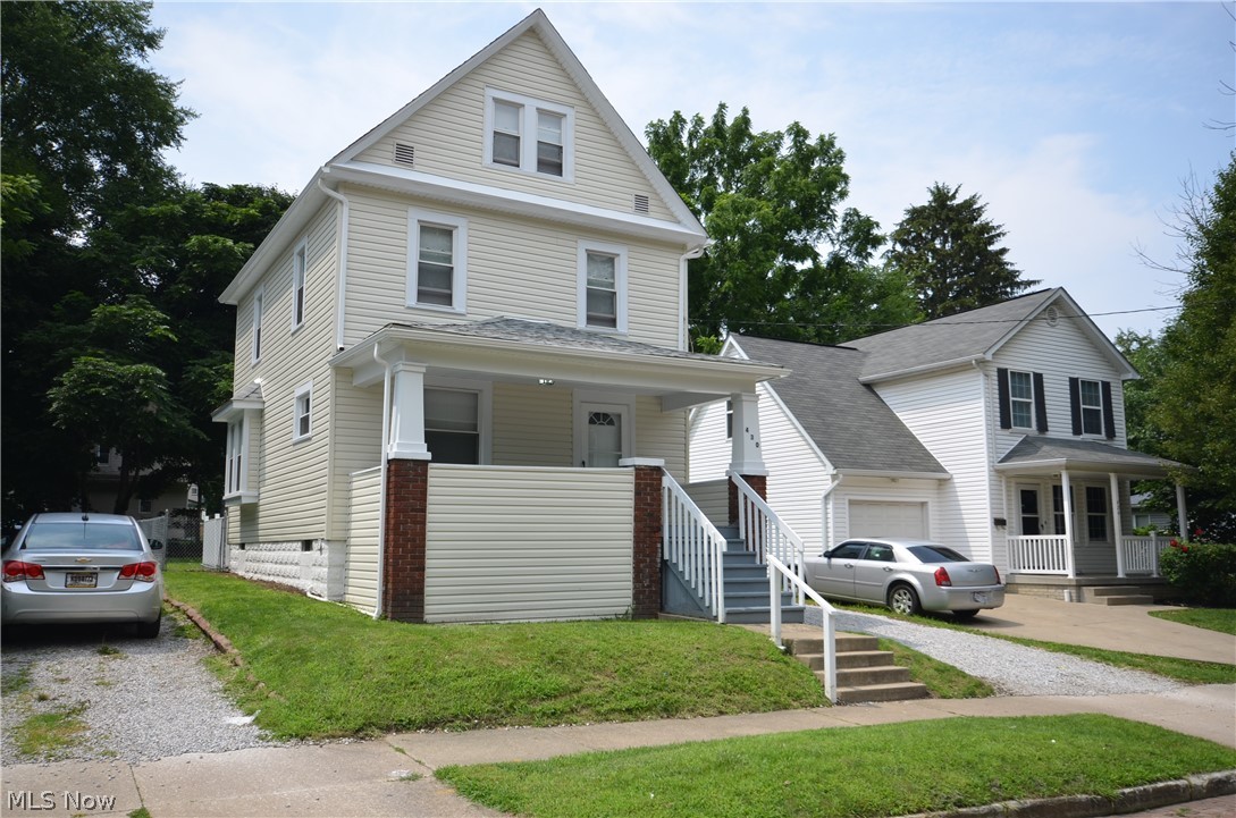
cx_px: 618
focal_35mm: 30
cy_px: 409
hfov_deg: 62.0
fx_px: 1028
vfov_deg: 43.4
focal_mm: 20
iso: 140
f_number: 8
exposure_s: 1/250
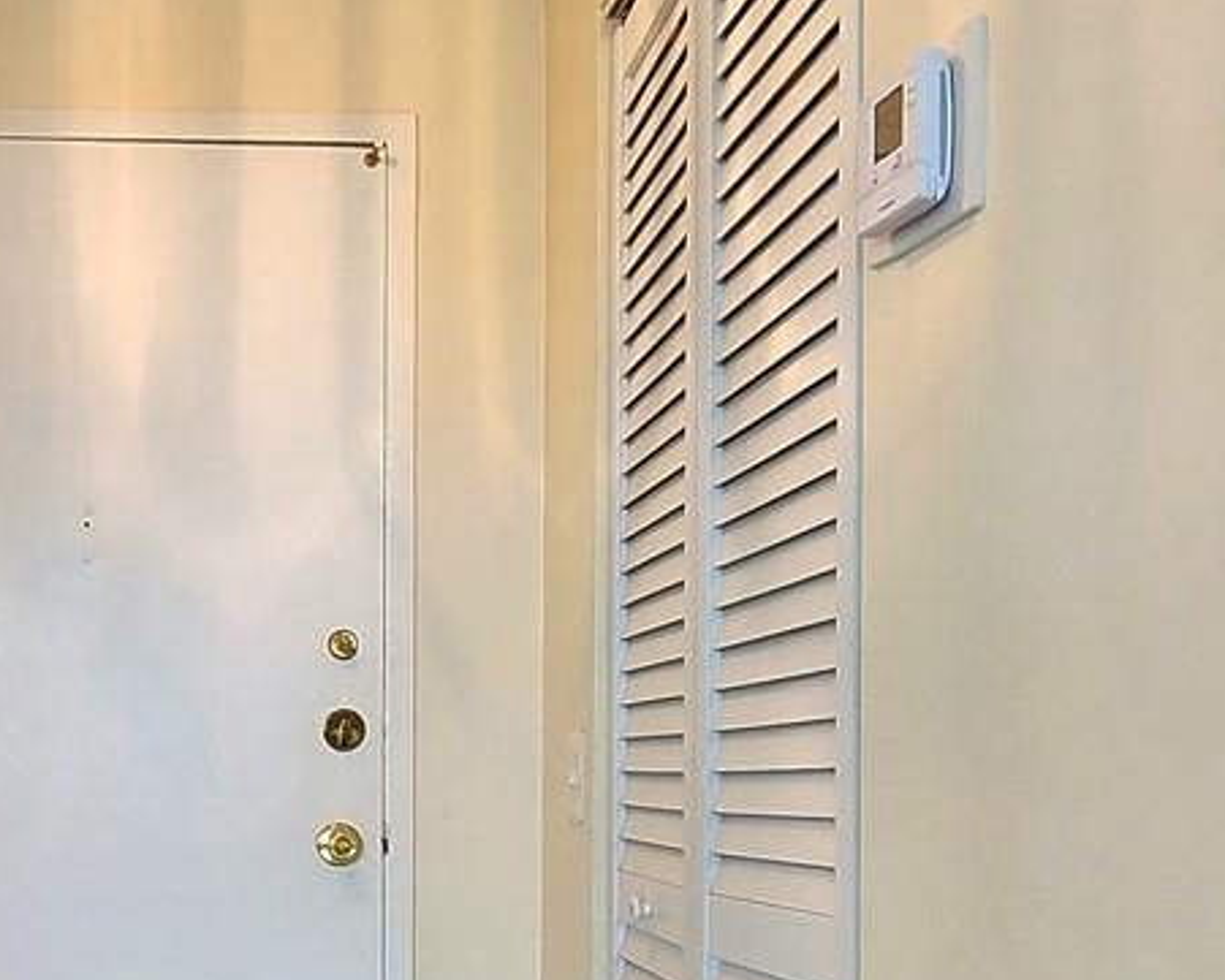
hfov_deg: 39.9
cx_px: 291
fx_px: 1632
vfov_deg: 32.6
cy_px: 776
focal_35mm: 45
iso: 160
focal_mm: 2.2
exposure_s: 1/60.2
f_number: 2.2
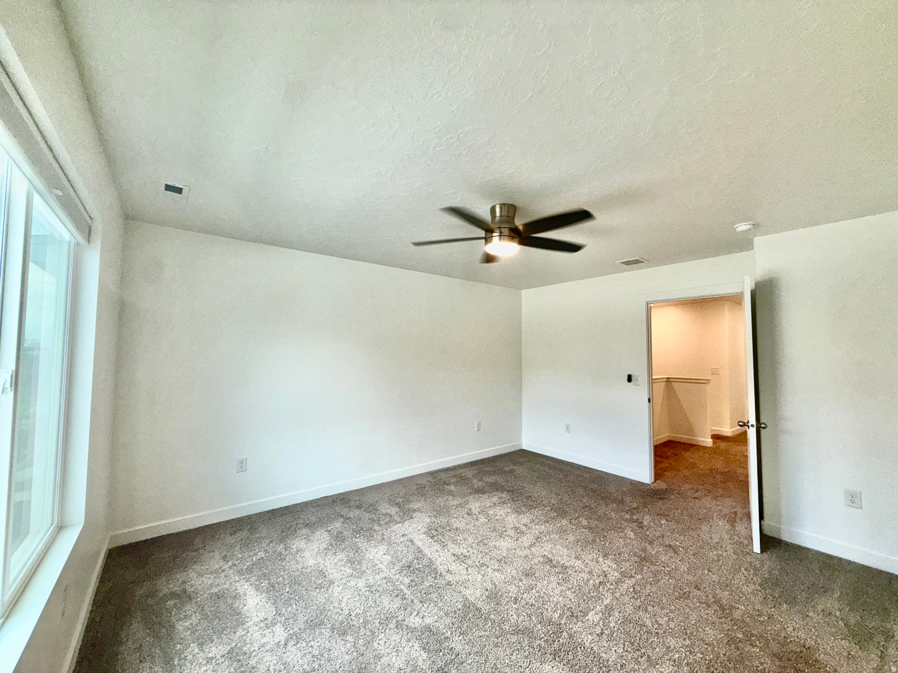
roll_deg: -0.2
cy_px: 336
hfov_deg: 102.1
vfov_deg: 85.7
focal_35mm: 14
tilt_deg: +2.6
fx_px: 363
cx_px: 449
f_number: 2.2
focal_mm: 2.22
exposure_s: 1/122
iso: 100
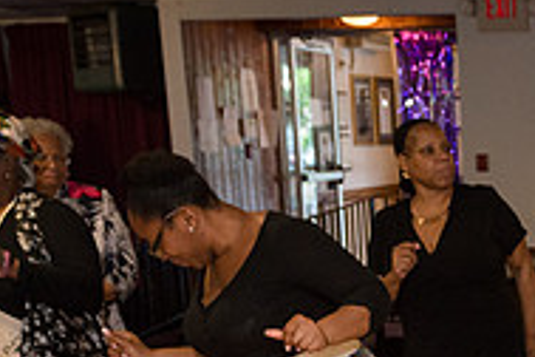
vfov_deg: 16.3
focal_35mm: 81
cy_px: 395
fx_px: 1204
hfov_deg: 22.4
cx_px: 699
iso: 2000
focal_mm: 24
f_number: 3.5
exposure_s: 1/400
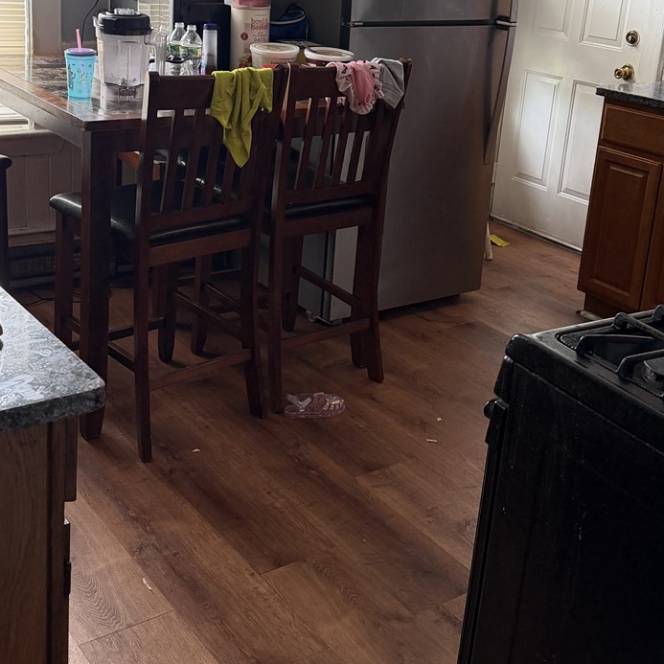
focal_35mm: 47
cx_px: 320
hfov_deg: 36.1
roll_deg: -4.3
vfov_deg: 35.5
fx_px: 1020
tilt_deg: -16.3
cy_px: 197
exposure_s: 1/60
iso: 200
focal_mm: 6.76
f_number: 1.78
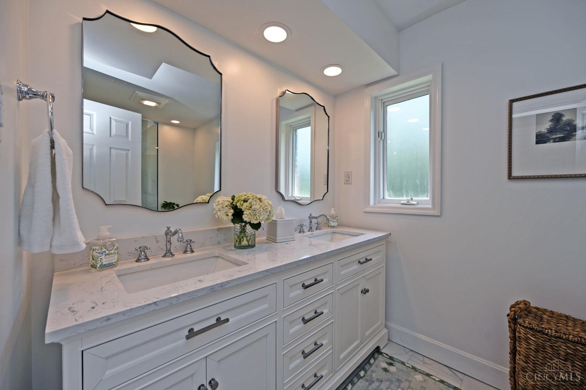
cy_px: 195
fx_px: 228
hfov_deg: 104.3
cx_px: 293
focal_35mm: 14
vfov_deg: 81.2
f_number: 5.6
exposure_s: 1/125
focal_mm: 14
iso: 110
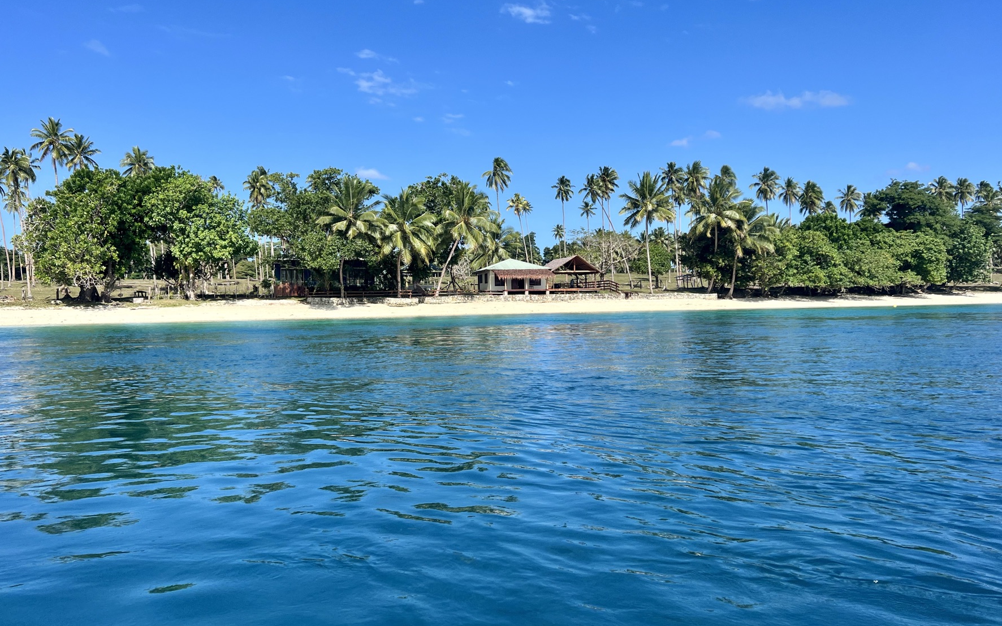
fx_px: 765
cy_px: 285
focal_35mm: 28
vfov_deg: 44.5
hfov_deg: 66.5
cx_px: 499
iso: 50
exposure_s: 1/4115
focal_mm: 5.7
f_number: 1.5
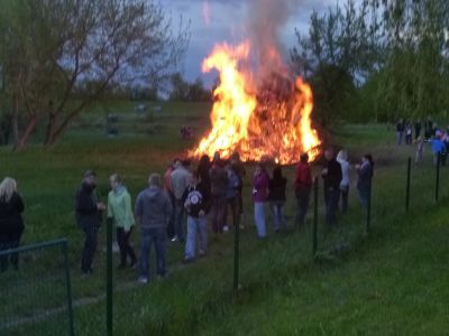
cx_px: 224
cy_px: 168
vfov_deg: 29.1
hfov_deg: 38.2
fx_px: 649
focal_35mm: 50
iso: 200
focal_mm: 8.9
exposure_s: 1/60
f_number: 3.6
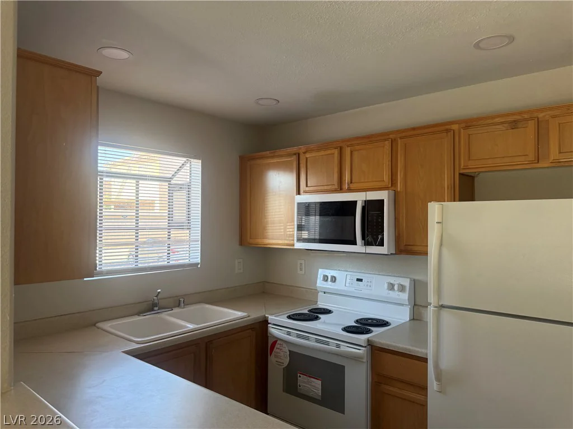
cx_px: 286
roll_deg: -2.0
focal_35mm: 24
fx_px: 397
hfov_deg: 71.6
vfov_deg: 56.8
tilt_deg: +1.1
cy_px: 214
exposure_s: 1/178
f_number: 1.78
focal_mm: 6.76
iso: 200
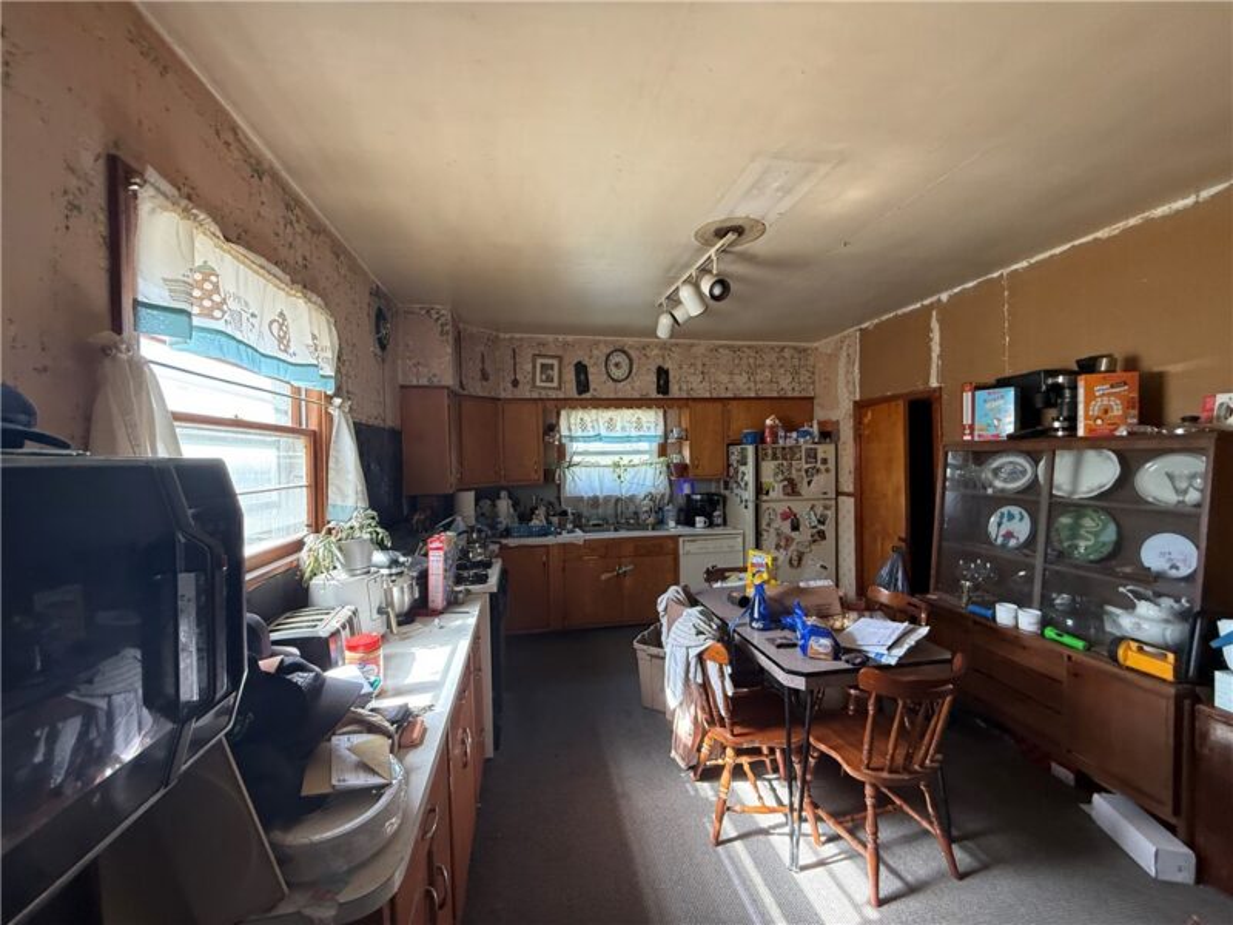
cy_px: 462
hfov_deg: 102.1
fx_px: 499
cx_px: 616
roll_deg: +0.1
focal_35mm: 14
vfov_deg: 85.7
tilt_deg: +1.8
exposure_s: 1/90
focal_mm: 2.22
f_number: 2.2
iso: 400
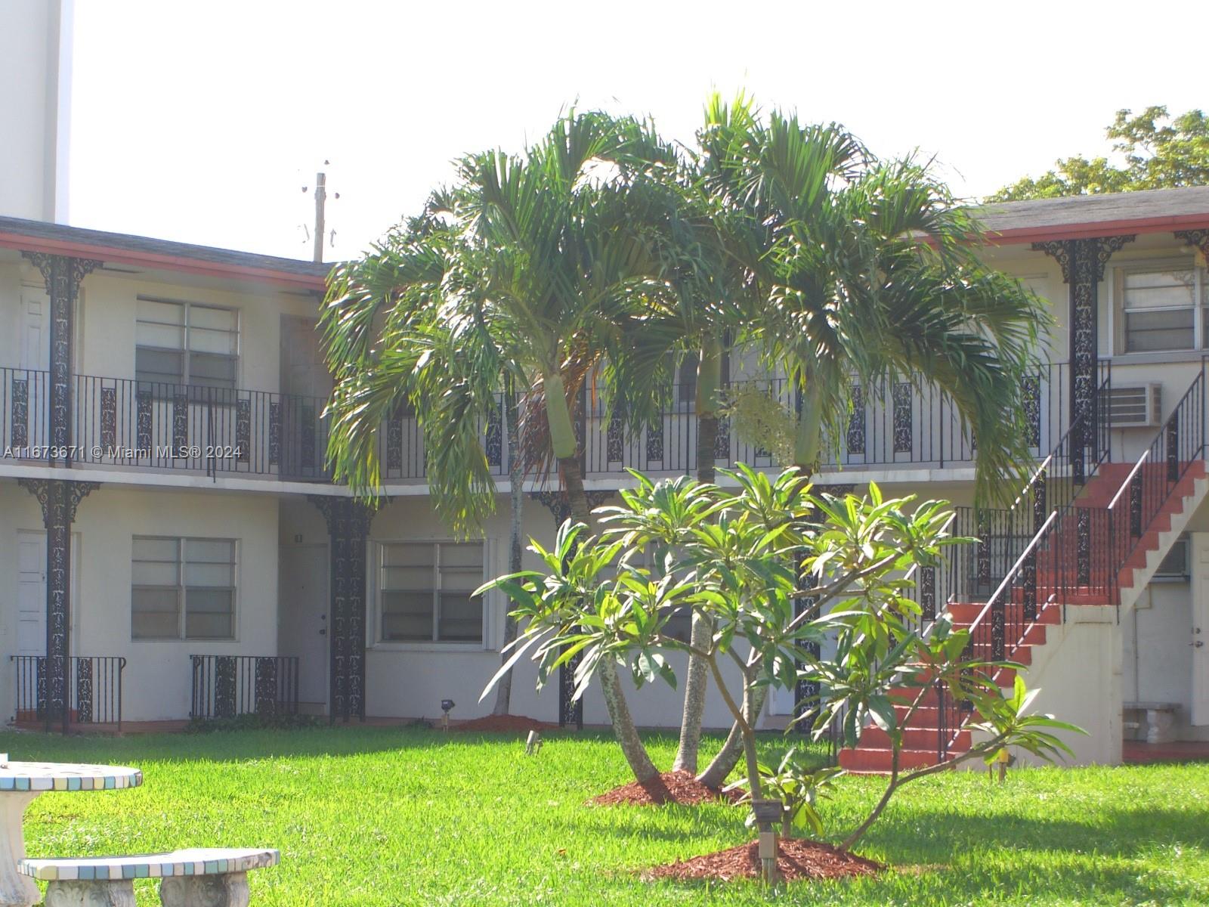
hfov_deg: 20.7
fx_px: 3318
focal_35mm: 95
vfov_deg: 15.6
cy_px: 454
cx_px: 604
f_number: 4.8
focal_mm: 19.7
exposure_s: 1/200
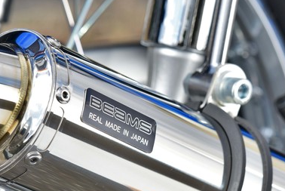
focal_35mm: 222
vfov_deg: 6.2
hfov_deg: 9.3
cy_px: 181
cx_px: 179
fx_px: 1760
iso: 250
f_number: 7.1
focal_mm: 105
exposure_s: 1/500
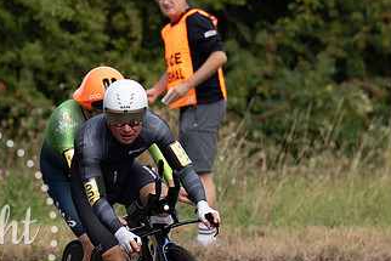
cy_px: 237
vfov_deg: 1.8
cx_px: 105
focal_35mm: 769
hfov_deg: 2.7
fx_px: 8356
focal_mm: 191
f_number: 4
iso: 250
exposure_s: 1/1000
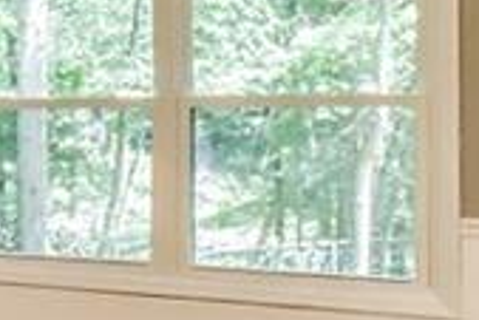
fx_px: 1292
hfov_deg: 14.1
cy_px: 120
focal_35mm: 97
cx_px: -686
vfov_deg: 14.1
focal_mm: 16
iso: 4000
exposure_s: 1/125
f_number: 11
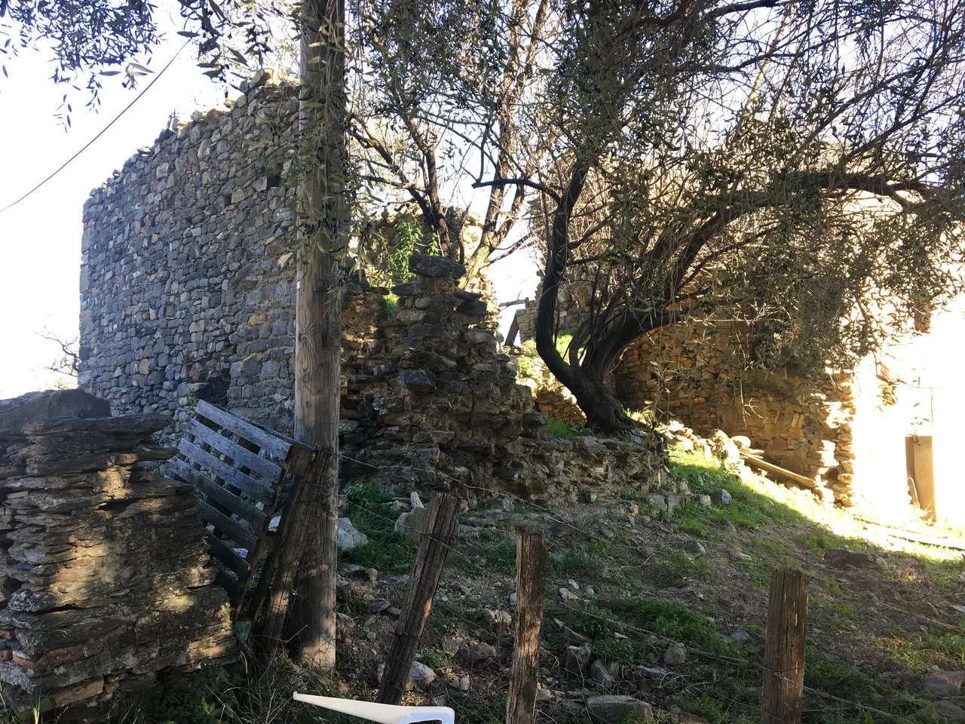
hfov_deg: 61.7
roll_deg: +0.3
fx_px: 808
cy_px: 362
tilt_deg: +5.9
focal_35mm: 29
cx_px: 482
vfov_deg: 48.2
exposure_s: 1/100
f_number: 2.2
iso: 25
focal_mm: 4.15
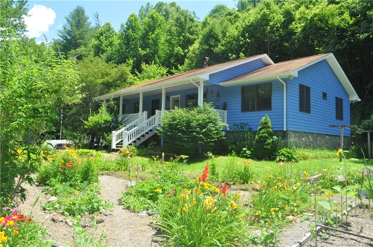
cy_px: 124
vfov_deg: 47.8
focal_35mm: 27
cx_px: 186
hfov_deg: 67.5
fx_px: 279
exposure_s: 1/160
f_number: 10
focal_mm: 18
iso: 1000
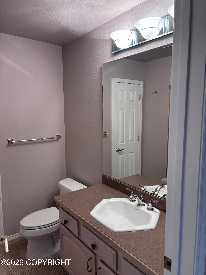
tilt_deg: -4.2
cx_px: 103
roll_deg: -1.5
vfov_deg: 67.3
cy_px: 138
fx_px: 206
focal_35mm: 26
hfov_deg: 53.1
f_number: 1.6
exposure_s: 1/120
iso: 125
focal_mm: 5.96
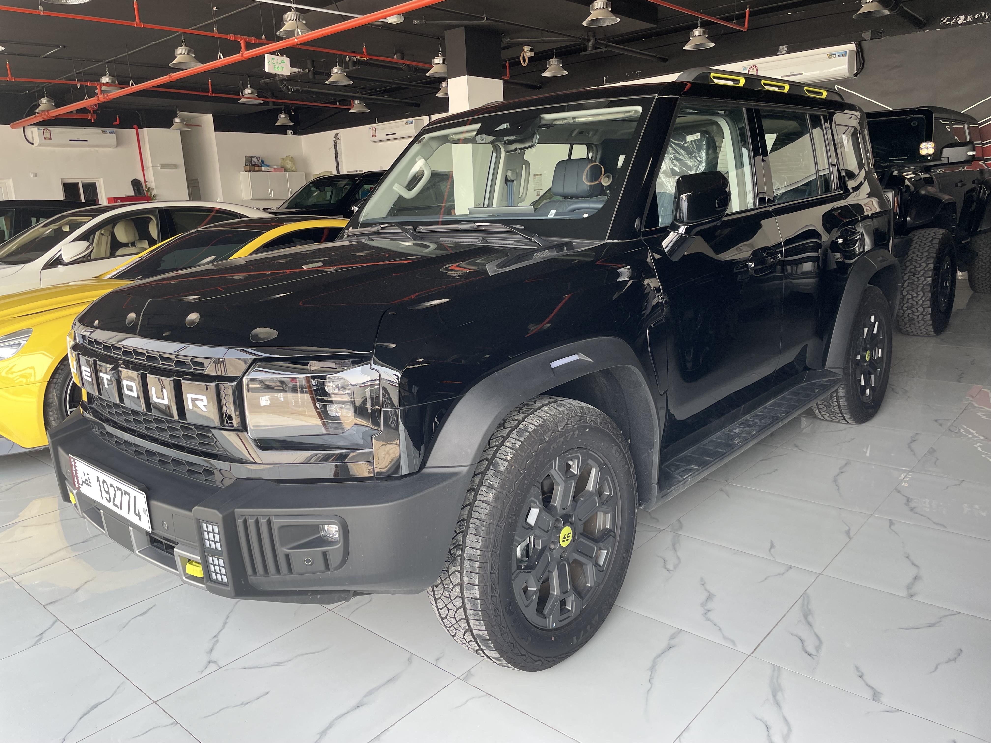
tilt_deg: -12.5
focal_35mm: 26
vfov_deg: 53.1
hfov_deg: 67.3
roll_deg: +2.7
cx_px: 496
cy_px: 372
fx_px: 744
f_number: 1.6
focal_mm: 4.2
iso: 40
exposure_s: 1/121
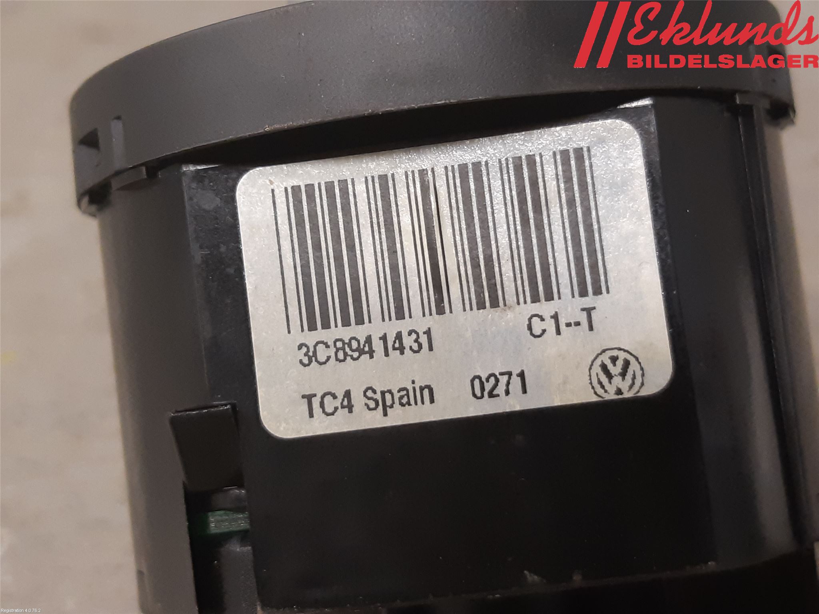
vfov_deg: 53.1
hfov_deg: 67.3
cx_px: 410
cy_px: 307
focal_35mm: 26
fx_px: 615
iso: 200
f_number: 1.7
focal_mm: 3.93
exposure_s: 1/50
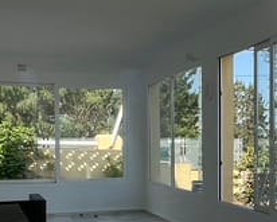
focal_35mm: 63
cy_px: 182
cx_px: 216
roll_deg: +0.6
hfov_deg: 29.4
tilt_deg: -3.9
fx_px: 517
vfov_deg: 23.8
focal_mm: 1.57
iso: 32
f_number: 1.8
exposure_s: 1/473
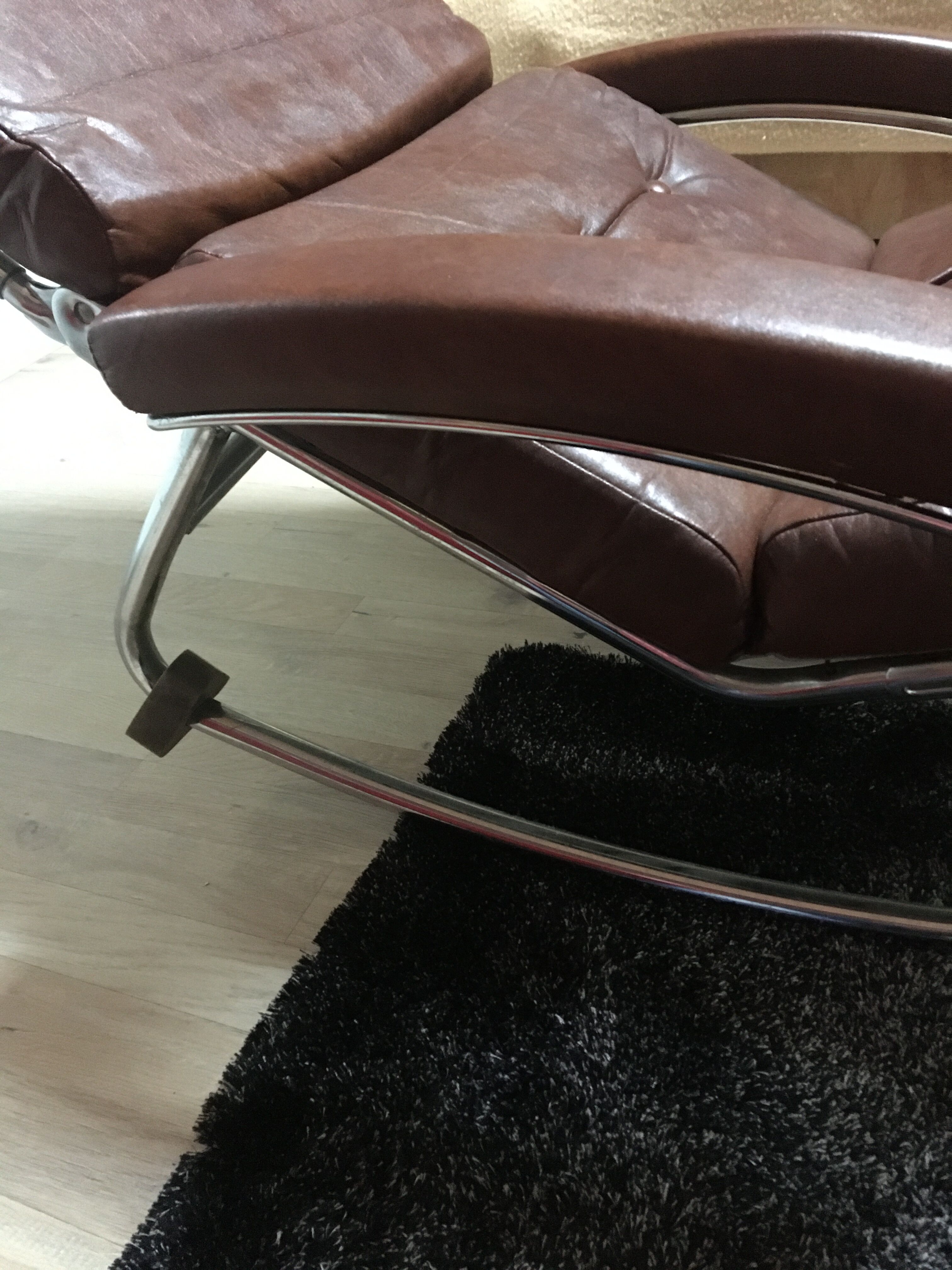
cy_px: 635
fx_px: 1063
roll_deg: +12.5
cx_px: 476
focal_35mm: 29
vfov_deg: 61.7
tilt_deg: -33.4
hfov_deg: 48.2
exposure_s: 1/17
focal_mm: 4.15
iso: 800
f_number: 2.2
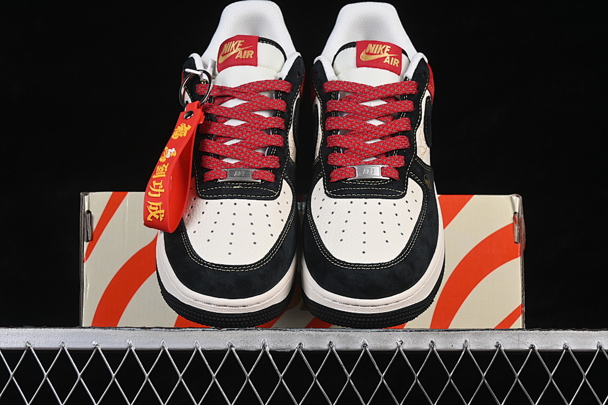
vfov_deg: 18.2
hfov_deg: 27.0
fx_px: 1267
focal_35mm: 75
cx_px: 304
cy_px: 202
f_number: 8
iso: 160
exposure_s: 1/80
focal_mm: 50
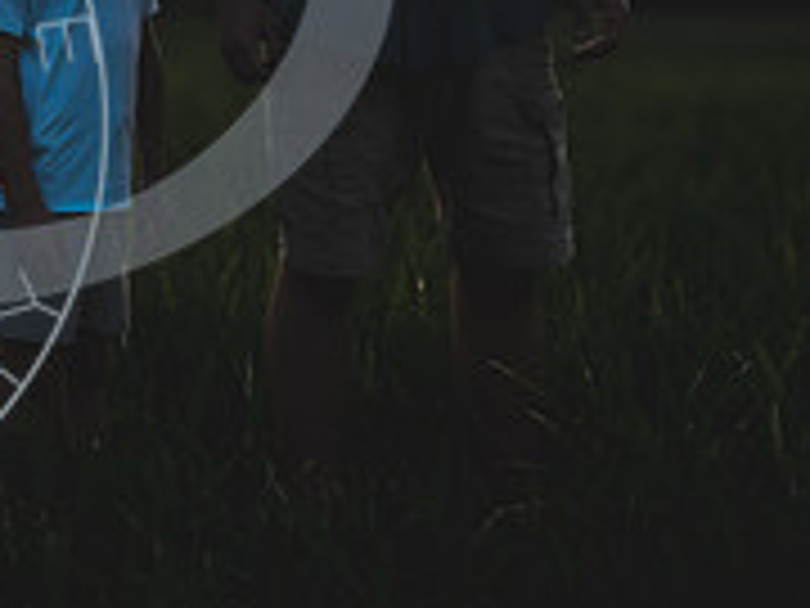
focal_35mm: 76
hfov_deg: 23.6
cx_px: -145
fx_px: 1778
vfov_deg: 17.7
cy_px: -255
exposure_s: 1/1000
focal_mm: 24
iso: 200
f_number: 2.8
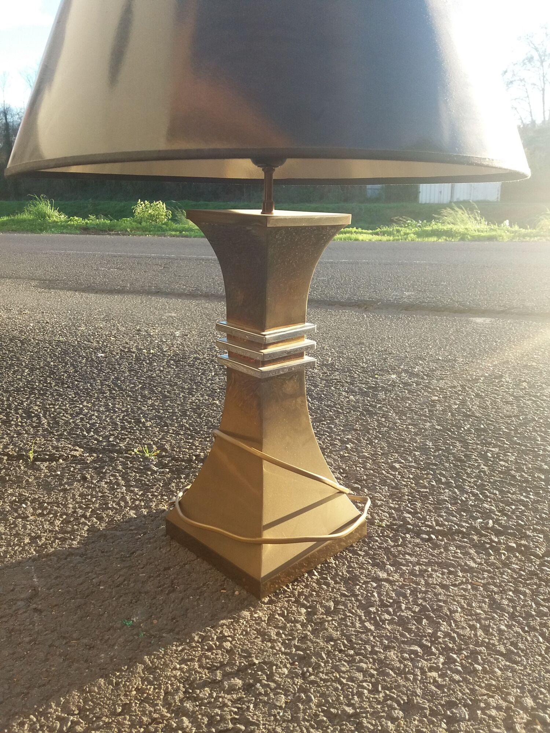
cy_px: 366
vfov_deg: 63.4
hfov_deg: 49.7
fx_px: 593
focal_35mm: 28
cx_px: 275
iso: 64
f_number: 1.9
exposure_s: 1/178
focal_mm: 3.7
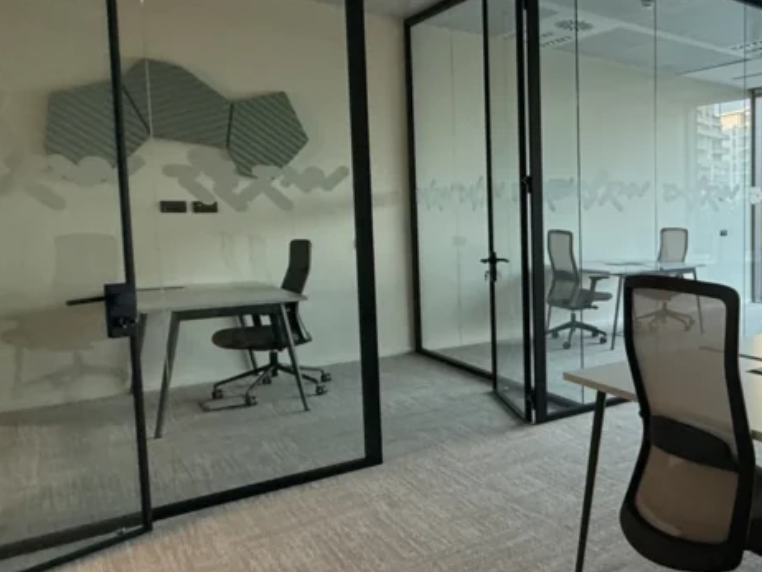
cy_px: 267
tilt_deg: -4.2
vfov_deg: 45.5
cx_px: 754
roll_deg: +0.0
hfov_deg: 48.5
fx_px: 683
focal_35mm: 31
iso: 200
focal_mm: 2.22
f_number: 2.2
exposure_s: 1/99
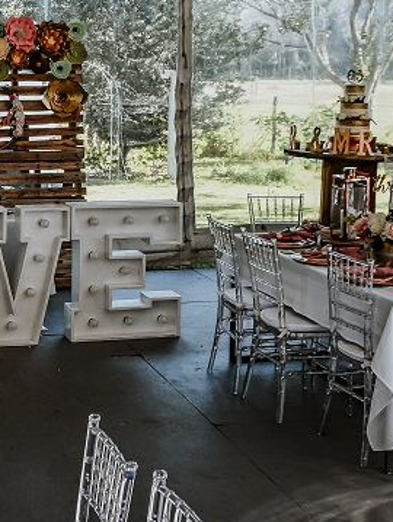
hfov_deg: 21.8
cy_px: 179
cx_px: -3
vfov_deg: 29.6
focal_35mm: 65
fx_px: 982
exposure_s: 1/250
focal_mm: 18
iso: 400
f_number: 5.6
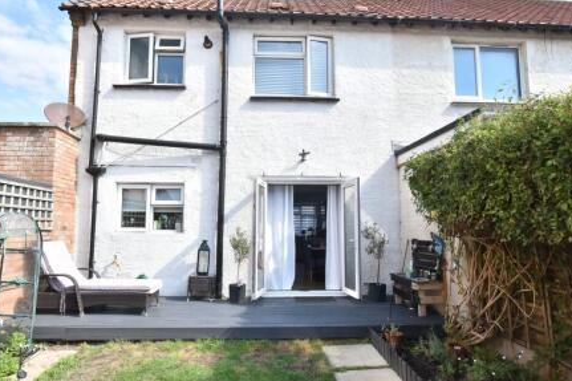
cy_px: 188
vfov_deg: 58.2
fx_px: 342
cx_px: 280
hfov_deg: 79.7
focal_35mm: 22
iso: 500
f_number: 9
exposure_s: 1/320
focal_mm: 13
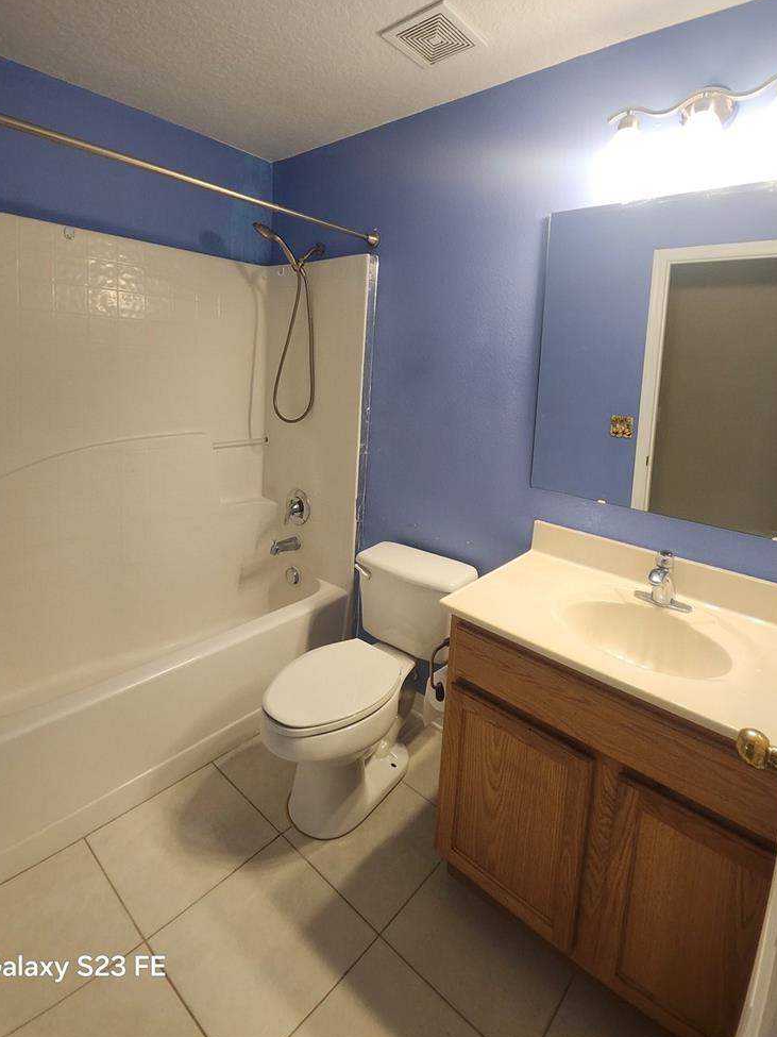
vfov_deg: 93.0
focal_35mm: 16
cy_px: 404
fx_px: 479
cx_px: 400
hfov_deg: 78.1
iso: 200
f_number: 2.2
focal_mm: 1.74
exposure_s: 1/60
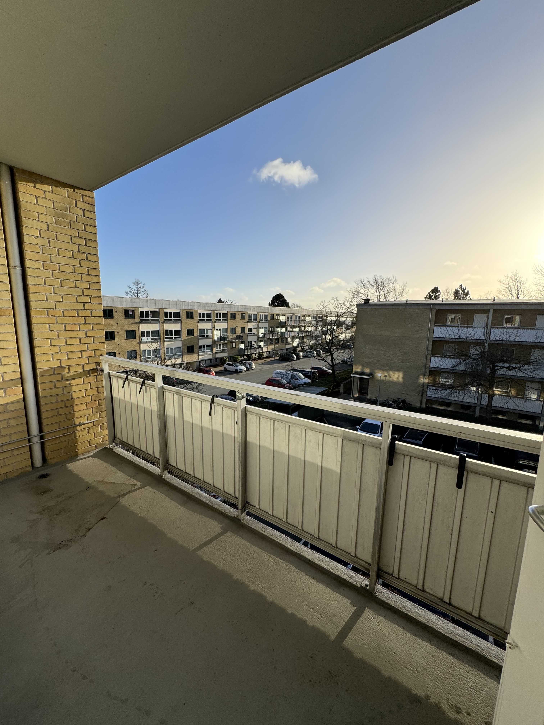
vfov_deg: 102.1
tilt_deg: -8.5
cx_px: 272
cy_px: 362
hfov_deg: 85.7
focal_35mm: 14
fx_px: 293
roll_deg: -1.2
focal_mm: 2.22
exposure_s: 1/1927
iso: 50
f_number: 2.2
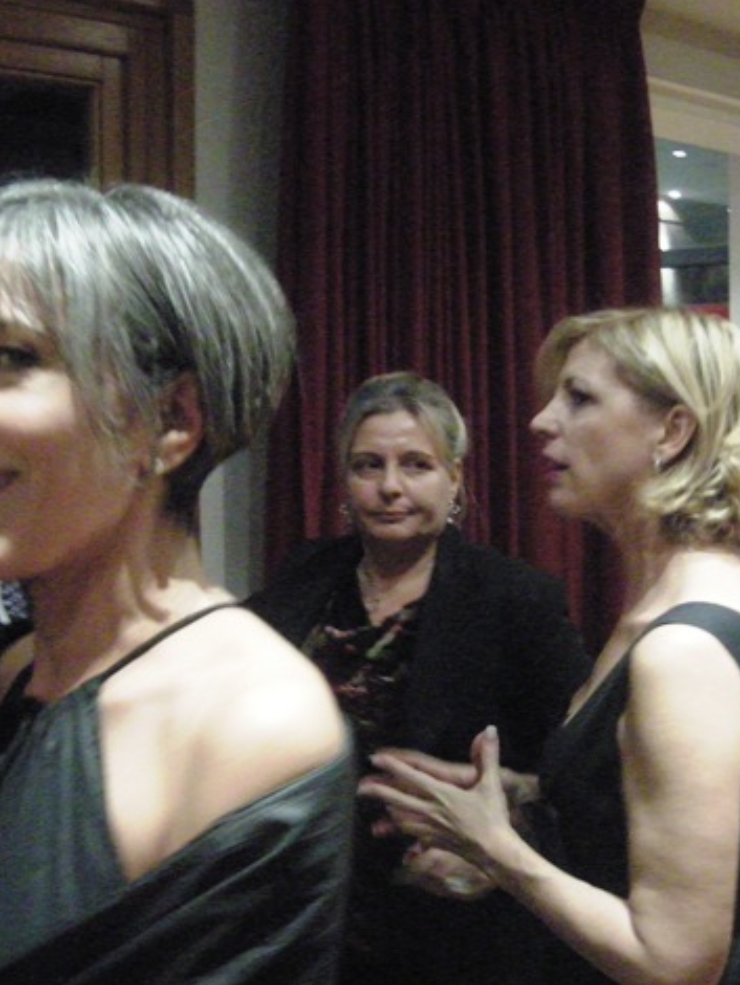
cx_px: 386
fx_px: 1395
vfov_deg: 38.9
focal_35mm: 49
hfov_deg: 29.7
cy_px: 492
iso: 1600
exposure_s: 1/30
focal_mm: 7.5
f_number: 2.7
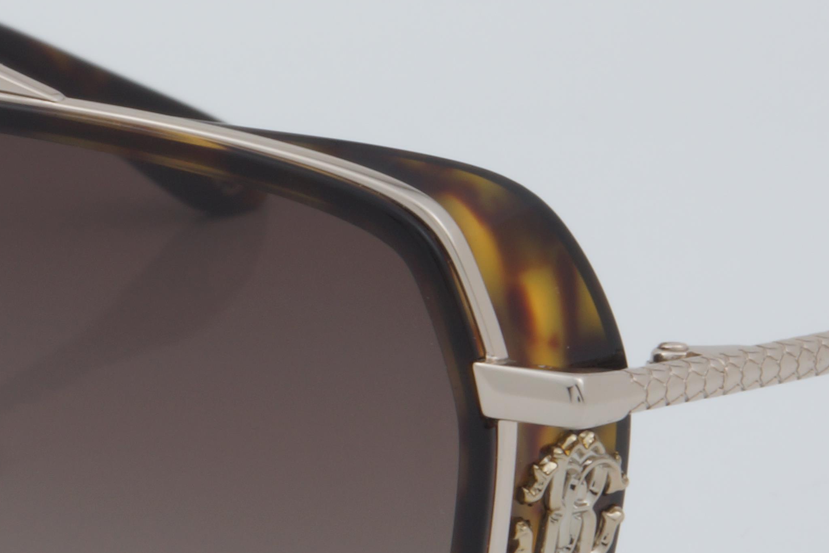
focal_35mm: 219
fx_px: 5043
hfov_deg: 9.4
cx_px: 204
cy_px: 345
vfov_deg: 6.3
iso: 100
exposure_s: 1/4
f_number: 32
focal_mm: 50
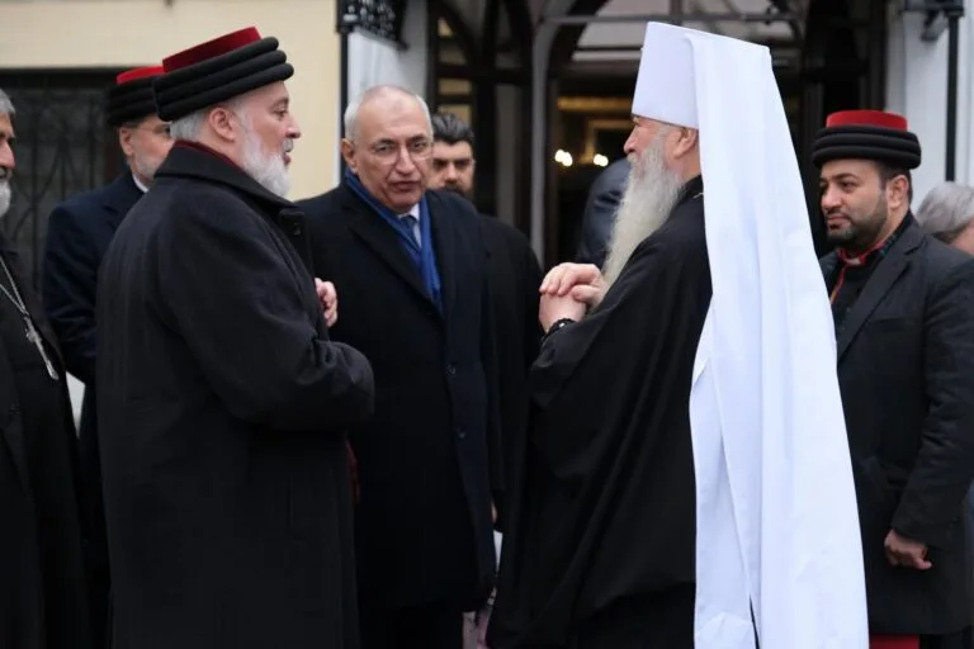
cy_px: 324
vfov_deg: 23.4
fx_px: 1569
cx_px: 487
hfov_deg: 34.5
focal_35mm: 58
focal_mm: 38.8
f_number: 2.8
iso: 200
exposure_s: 1/125
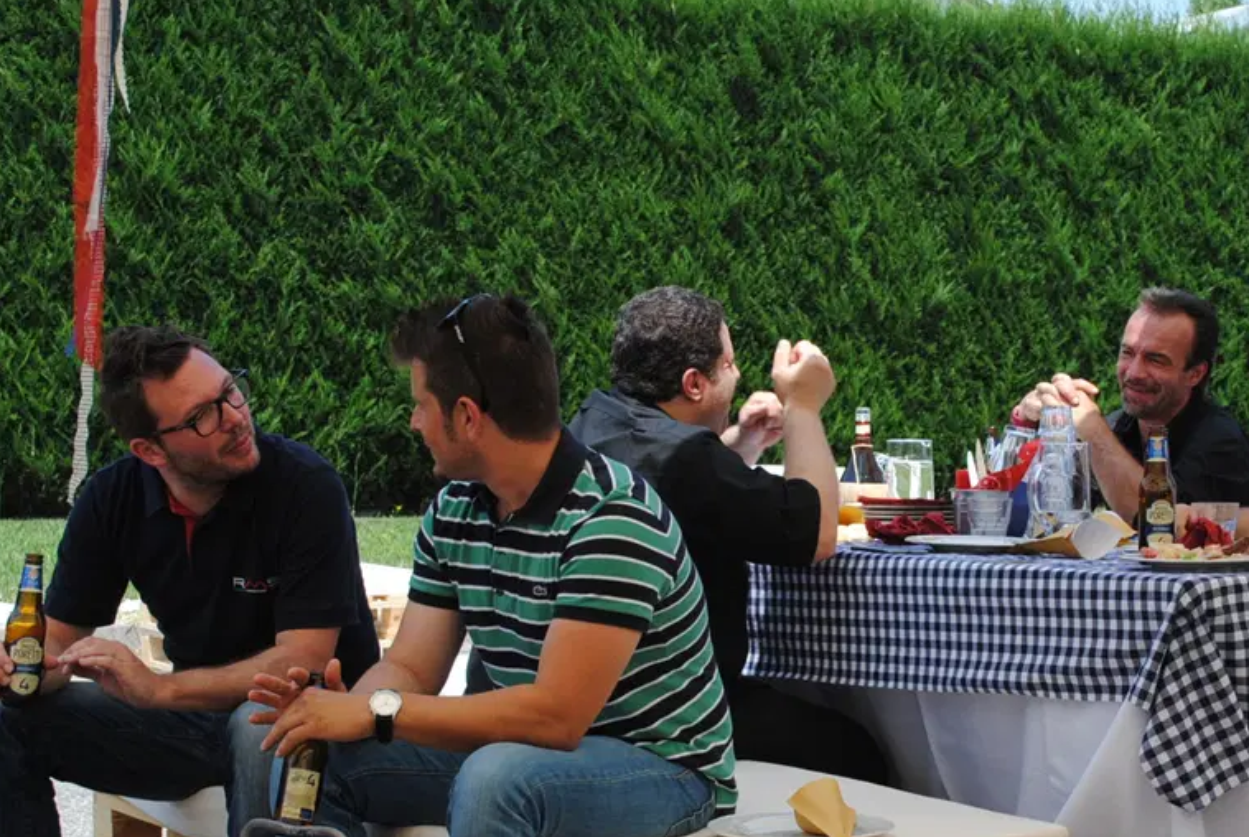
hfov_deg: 29.1
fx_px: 2390
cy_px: 553
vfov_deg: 19.8
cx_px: 815
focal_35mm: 69
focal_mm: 29
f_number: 6.3
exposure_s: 1/160
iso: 100
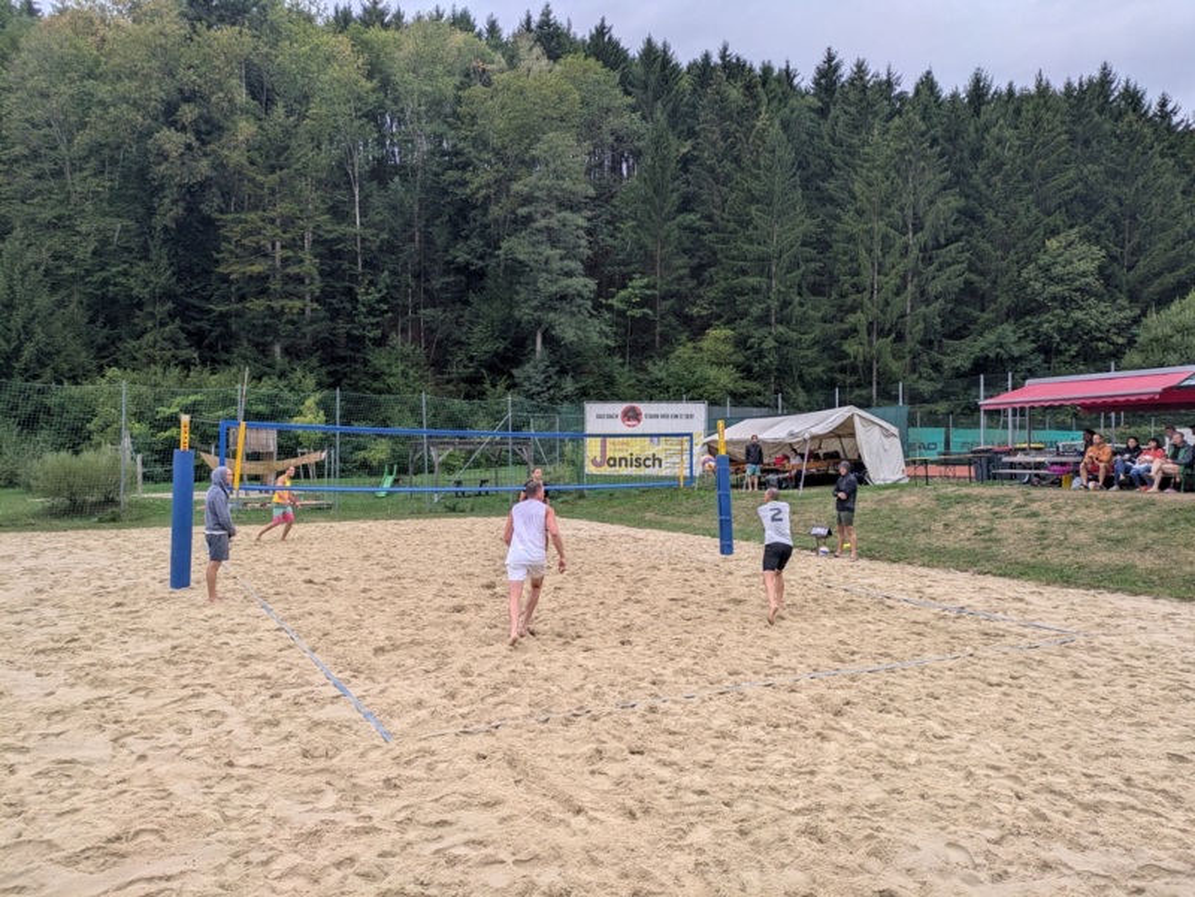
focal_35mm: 25
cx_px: 598
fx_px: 863
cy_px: 448
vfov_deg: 54.9
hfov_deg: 69.4
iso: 46
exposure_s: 1/397
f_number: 1.89
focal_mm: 5.43
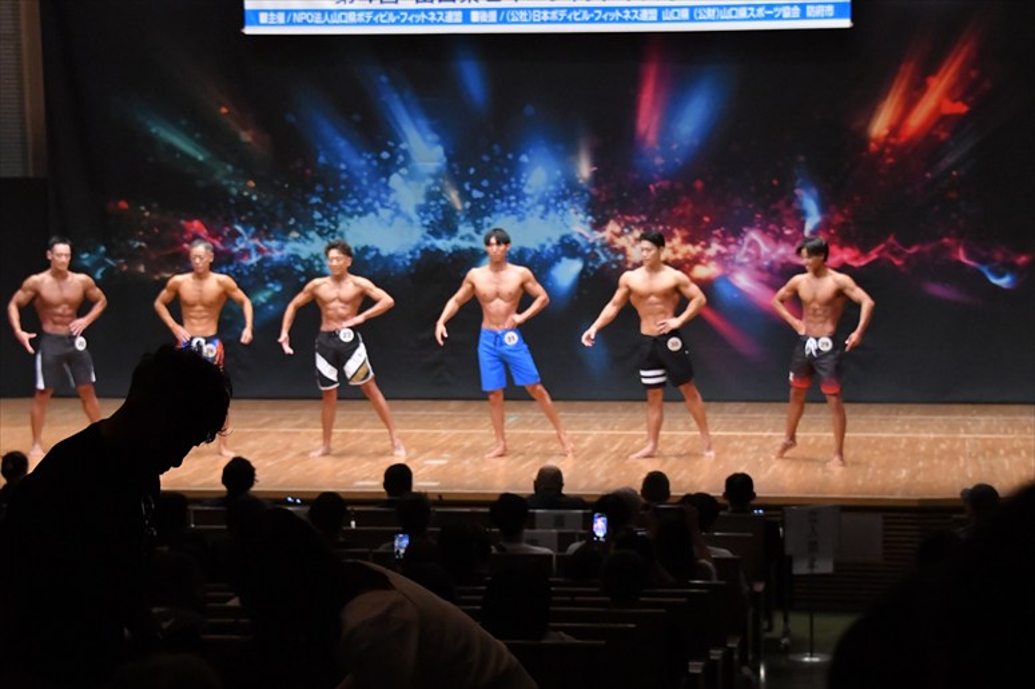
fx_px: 2787
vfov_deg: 14.1
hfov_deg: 21.0
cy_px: 344
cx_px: 518
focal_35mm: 97
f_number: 5.6
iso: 8000
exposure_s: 1/400
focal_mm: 65
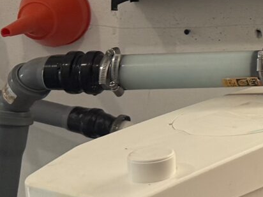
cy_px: -54
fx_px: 1132
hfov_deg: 11.2
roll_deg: +0.8
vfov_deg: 9.8
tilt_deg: -7.9
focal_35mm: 149
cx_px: 623
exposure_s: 1/100
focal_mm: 6.76
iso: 100
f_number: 1.78
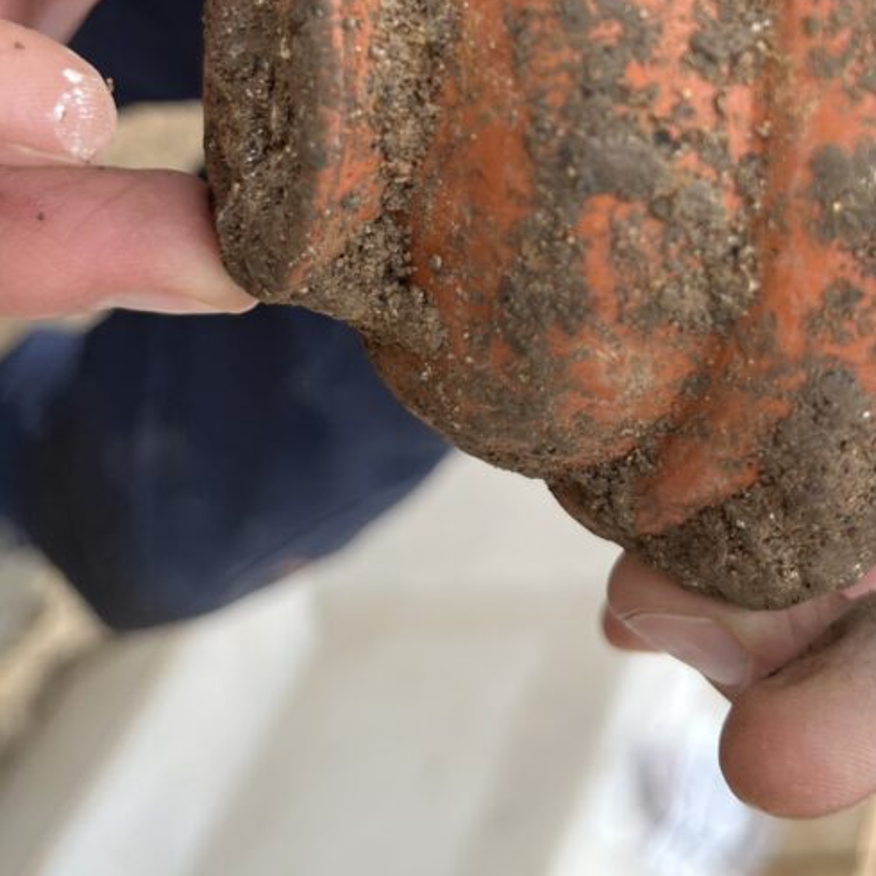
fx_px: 1374
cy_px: 105
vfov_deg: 33.7
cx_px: 569
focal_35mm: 48
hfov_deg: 35.1
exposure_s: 1/751
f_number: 1.6
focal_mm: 5.1
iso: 50
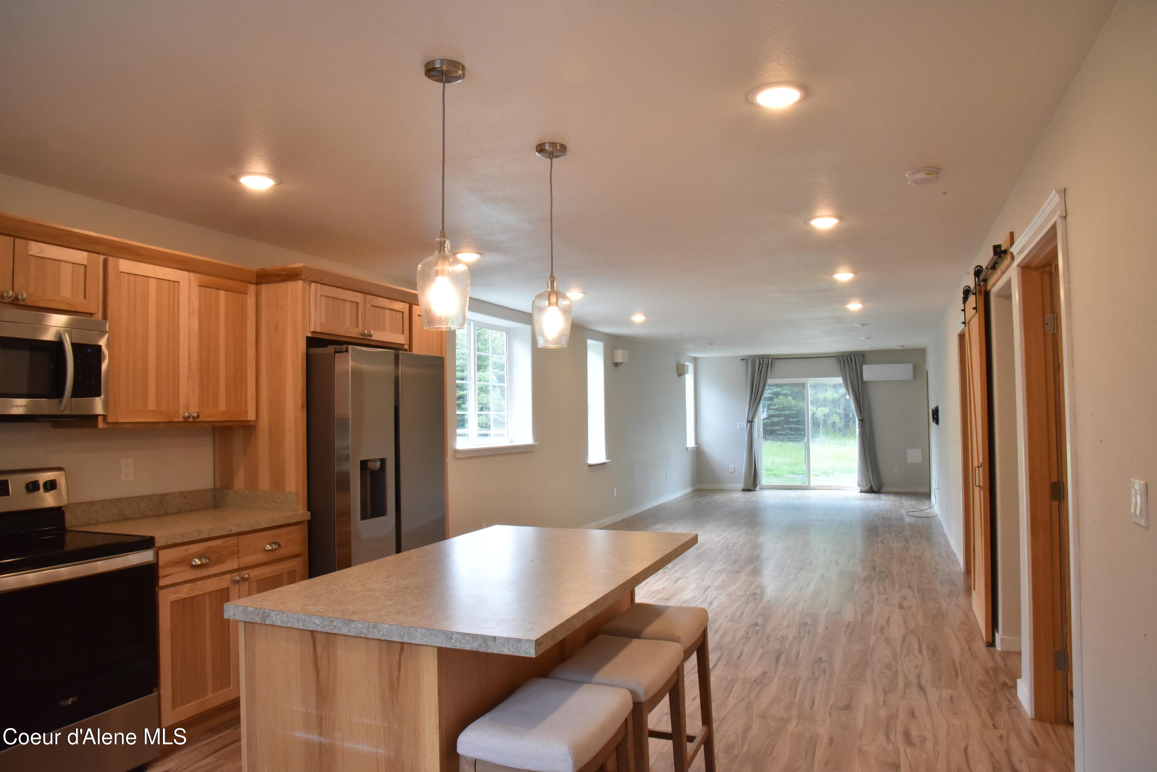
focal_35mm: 24
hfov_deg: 73.7
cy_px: 386
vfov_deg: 53.2
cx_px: 578
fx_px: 772
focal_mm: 24
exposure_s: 1/25
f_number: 22
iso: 2800
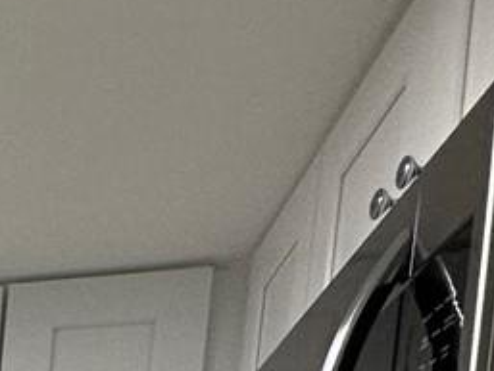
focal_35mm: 87
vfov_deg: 12.8
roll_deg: -3.3
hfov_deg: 16.5
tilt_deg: -5.6
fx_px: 1242
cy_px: 909
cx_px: -523
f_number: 2.2
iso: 125
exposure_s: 1/120
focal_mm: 2.22
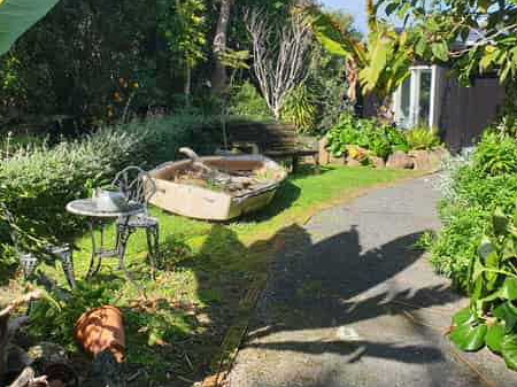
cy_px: 168
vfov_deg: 37.6
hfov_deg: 48.4
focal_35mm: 38
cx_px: 185
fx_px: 567
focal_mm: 4.3
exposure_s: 1/742
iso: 50
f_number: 2.4
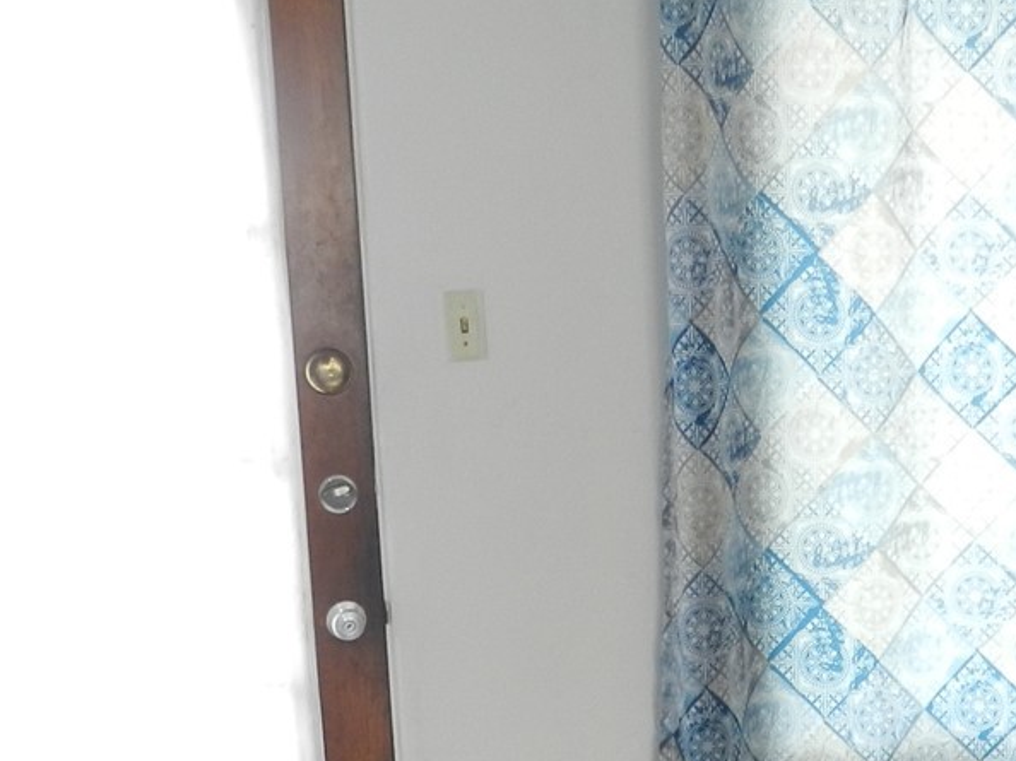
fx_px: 1819
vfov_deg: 23.4
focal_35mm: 62
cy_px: 583
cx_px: 807
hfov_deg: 30.5
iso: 200
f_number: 3.4
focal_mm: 4
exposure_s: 1/30
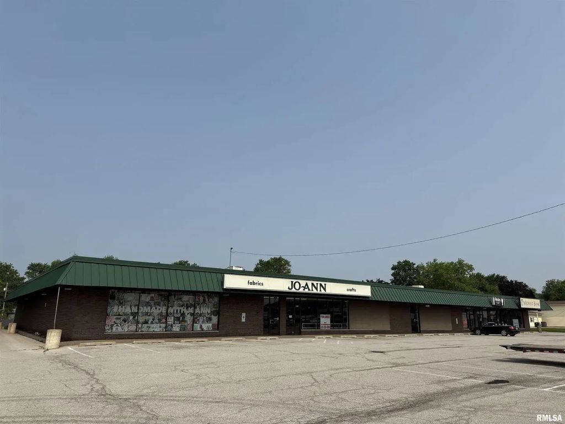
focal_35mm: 24
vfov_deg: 56.8
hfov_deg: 71.6
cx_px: 282
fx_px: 392
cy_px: 212
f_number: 1.78
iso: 80
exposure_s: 1/8130
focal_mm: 6.76
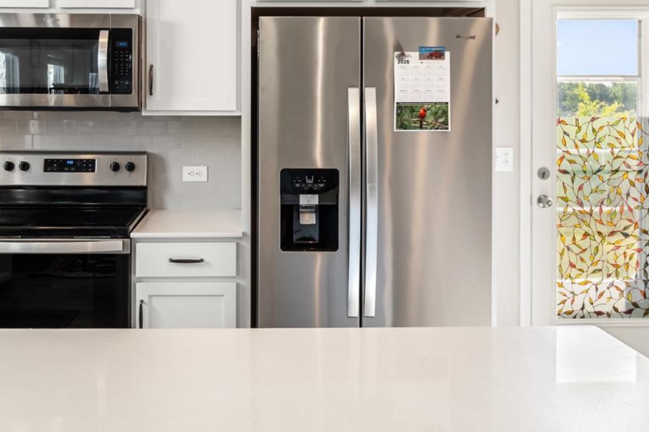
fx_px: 631
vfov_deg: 37.1
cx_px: 252
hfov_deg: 54.0
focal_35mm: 35
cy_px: 121
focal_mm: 10
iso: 100
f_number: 4
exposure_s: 1/30
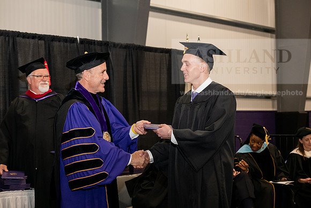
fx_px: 605
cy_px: 104
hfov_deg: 28.8
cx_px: 156
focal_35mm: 70
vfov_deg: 19.5
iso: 2500
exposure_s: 1/200
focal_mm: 70
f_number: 5.6
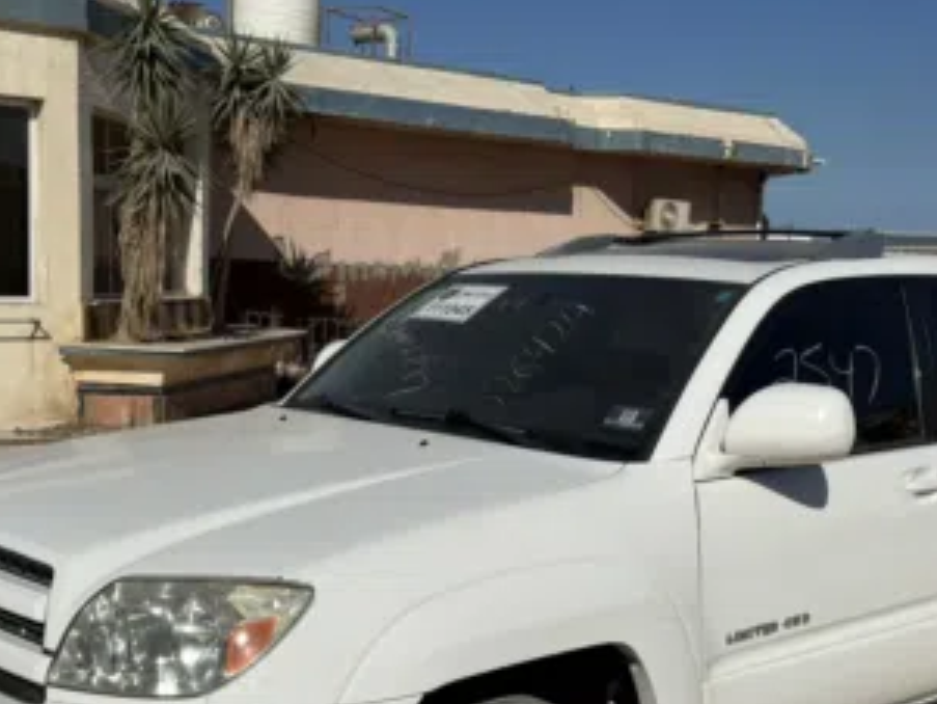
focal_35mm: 51
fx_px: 1381
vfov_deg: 28.6
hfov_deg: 37.4
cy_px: 392
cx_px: 520
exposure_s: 1/14286
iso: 64
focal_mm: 6.76
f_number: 1.78
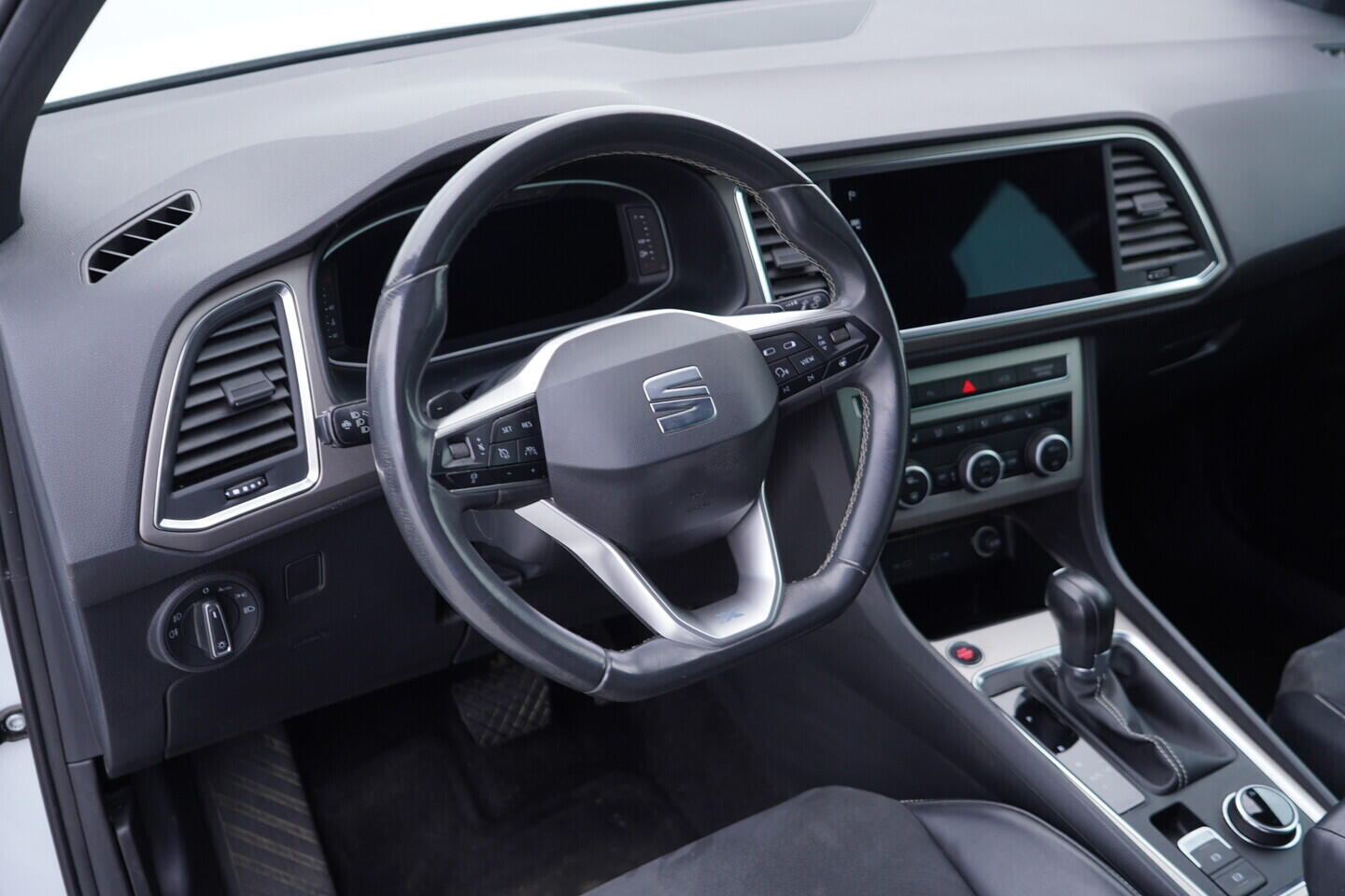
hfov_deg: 53.1
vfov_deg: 36.9
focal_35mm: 36
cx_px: 672
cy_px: 448
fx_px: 1345
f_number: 2.8
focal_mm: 24
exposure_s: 1/40
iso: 200
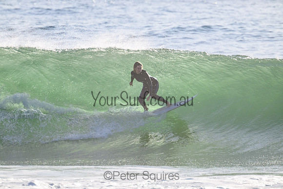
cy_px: 94
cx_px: 142
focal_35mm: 800
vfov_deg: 1.7
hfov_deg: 2.6
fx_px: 6290
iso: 1100
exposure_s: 1/2000
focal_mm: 800
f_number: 11
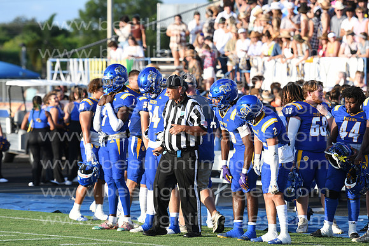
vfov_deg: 5.4
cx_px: 184
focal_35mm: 255
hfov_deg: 8.1
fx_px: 2614
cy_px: 123
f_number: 5.6
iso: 125
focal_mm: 170
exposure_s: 1/500
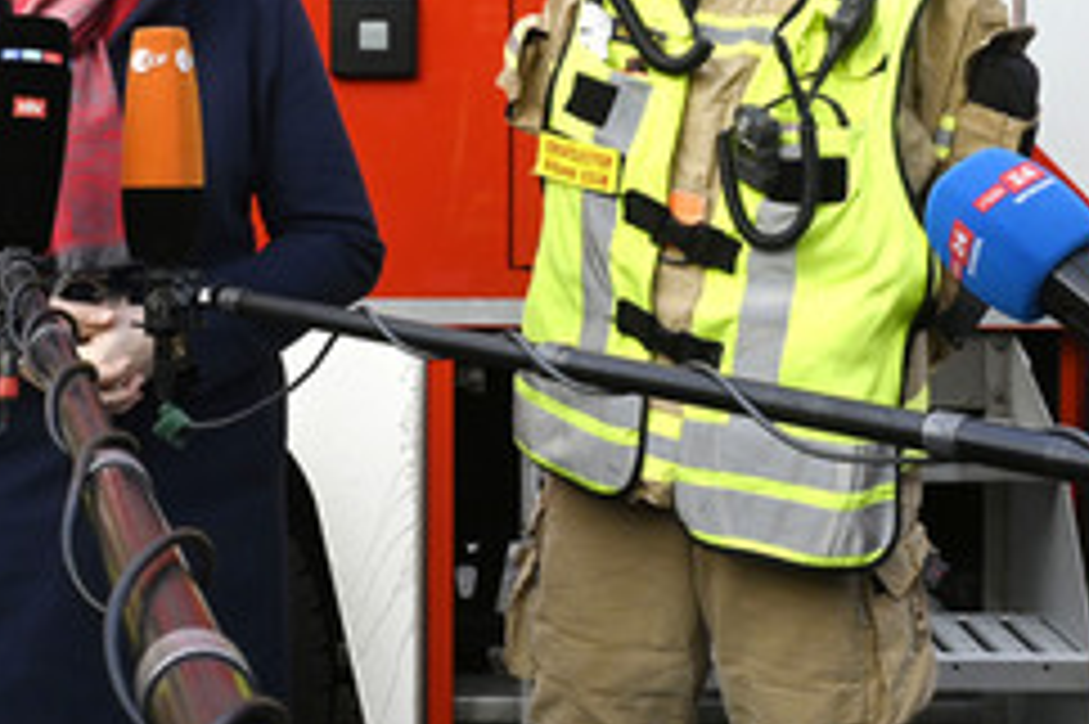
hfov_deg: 33.3
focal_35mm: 57
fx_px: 1721
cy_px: 238
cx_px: 115
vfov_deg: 23.7
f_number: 13
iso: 2000
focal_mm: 30.5
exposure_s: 1/500
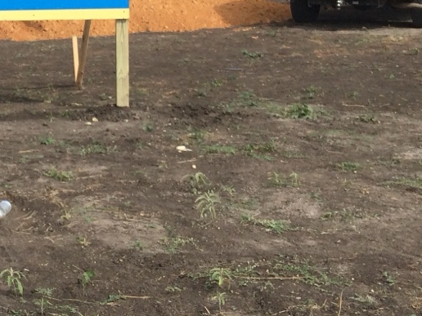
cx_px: -74
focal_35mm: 90
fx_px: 1097
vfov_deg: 16.0
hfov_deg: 20.5
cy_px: -13
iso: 32
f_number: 2.2
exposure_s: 1/2283
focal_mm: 4.15
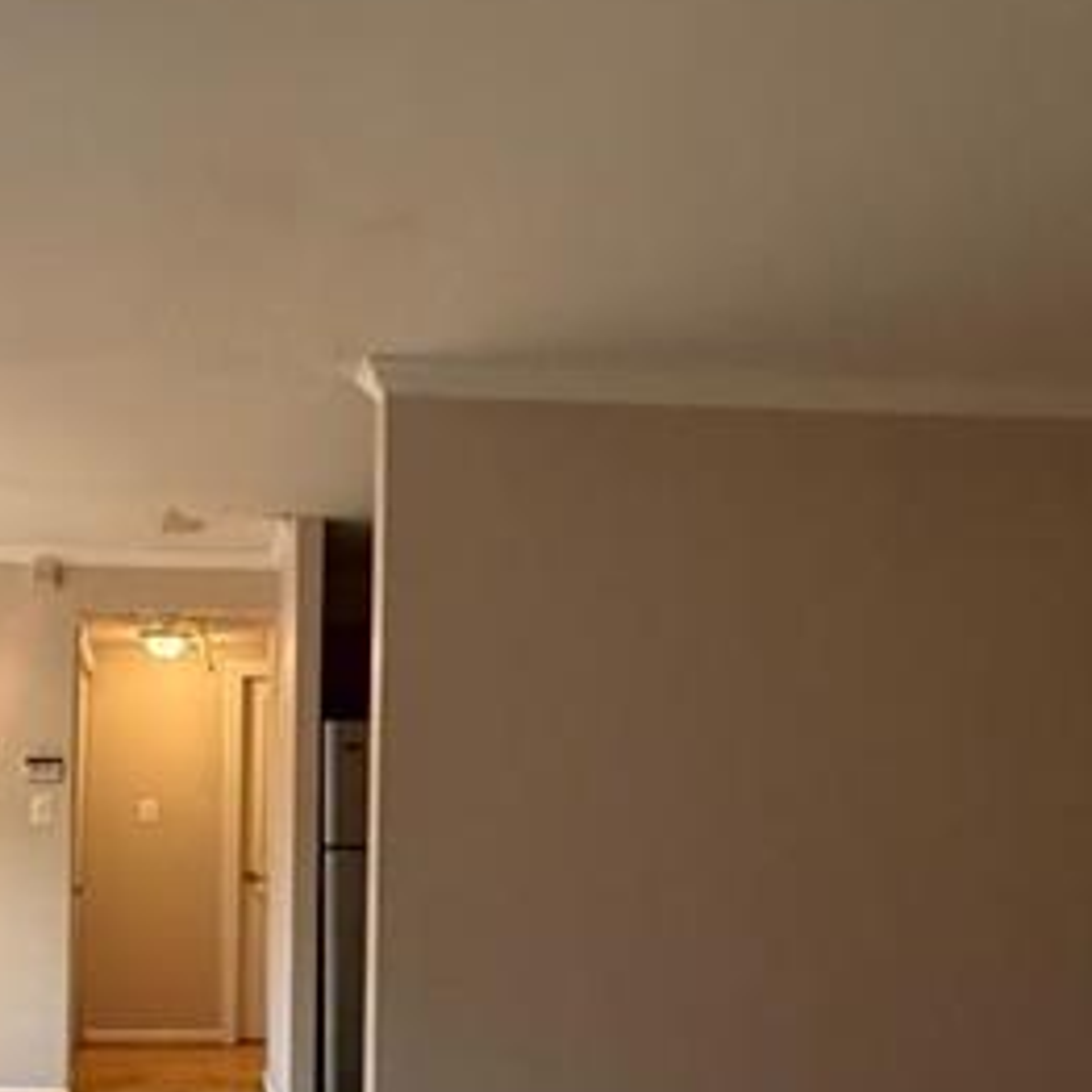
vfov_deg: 47.0
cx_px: 196
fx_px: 1213
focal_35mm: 34
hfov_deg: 45.6
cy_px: 796
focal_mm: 2.22
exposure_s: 1/60
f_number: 2.2
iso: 500
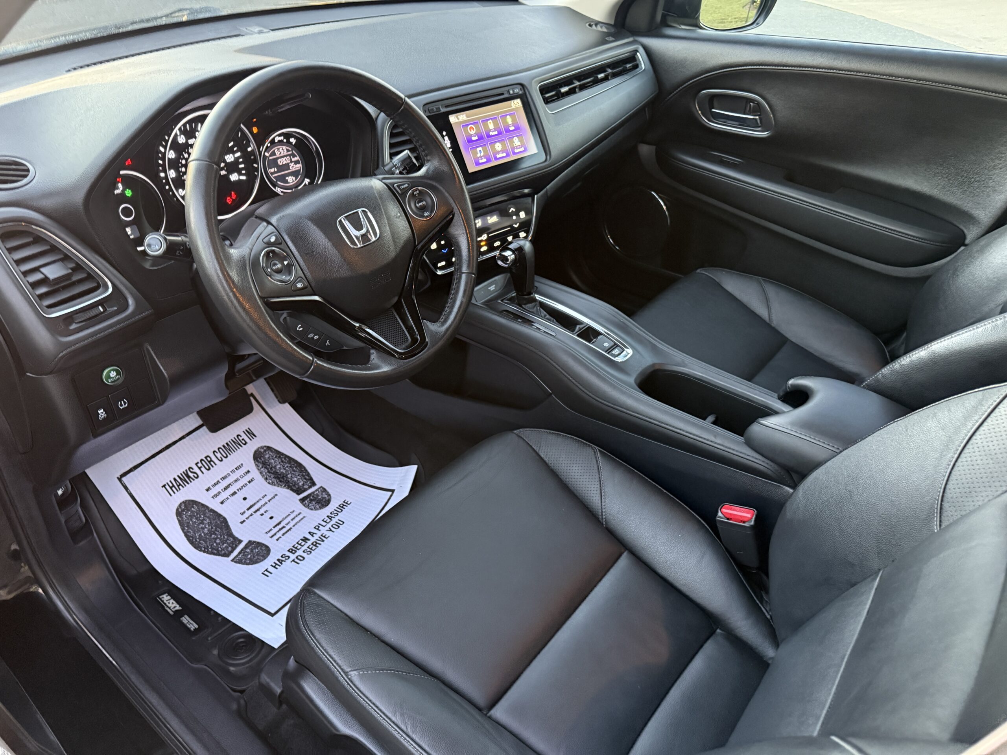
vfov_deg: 56.8
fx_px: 698
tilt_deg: -33.6
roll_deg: -0.7
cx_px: 504
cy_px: 378
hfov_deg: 71.6
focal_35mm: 24
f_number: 1.78
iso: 1000
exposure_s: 1/40
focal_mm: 6.76
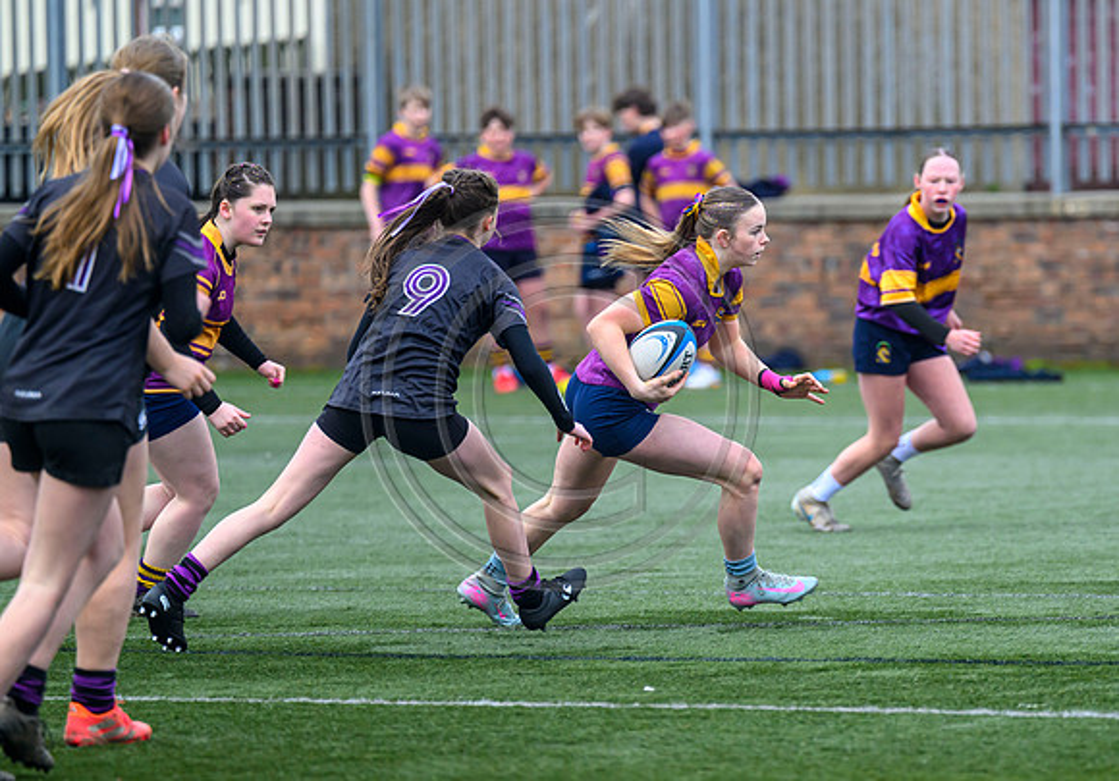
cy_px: 406
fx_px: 11657
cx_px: 739
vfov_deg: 3.8
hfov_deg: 5.5
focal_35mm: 370
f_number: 4
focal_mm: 280
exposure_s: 1/1600
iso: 1000
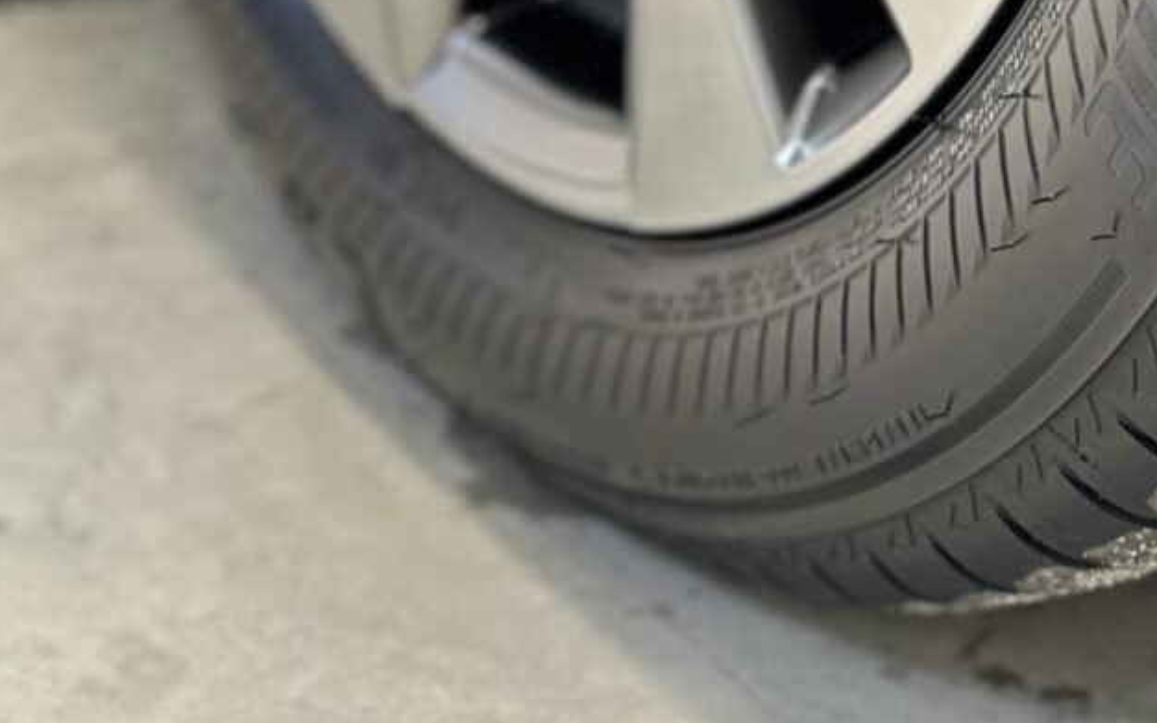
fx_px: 3279
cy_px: -1224
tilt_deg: -1.5
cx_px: 968
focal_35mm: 104
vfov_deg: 10.2
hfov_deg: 19.7
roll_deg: -5.8
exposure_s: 1/121
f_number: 1.78
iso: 200
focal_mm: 6.86
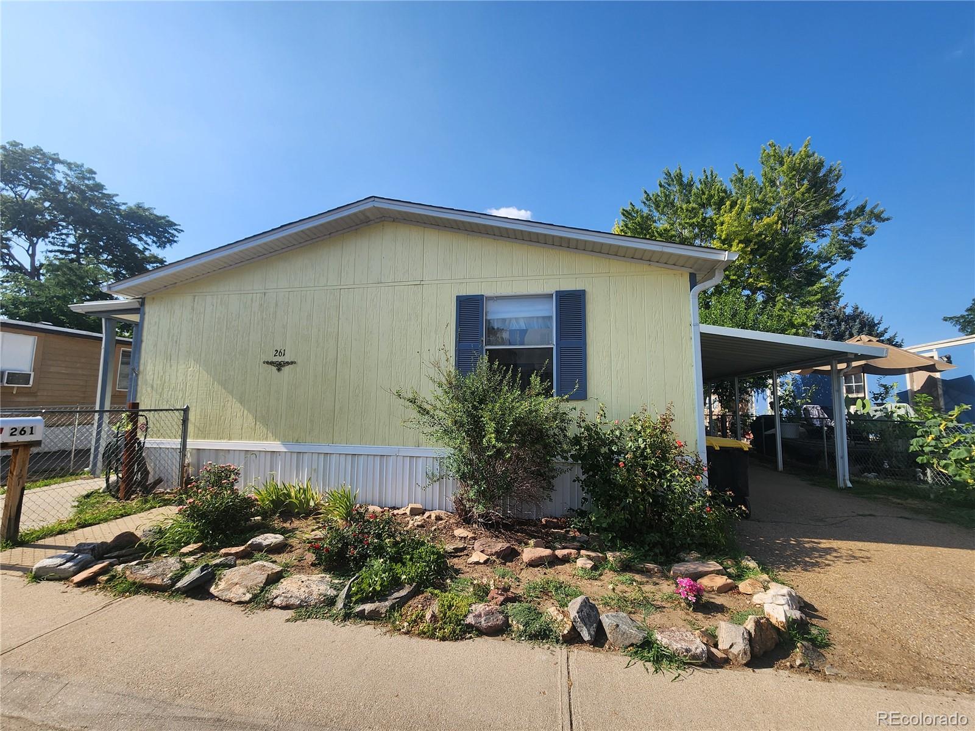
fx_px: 366
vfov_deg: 89.9
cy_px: 366
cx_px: 488
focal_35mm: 13
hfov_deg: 106.2
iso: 50
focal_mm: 2.2
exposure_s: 1/1704
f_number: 2.2
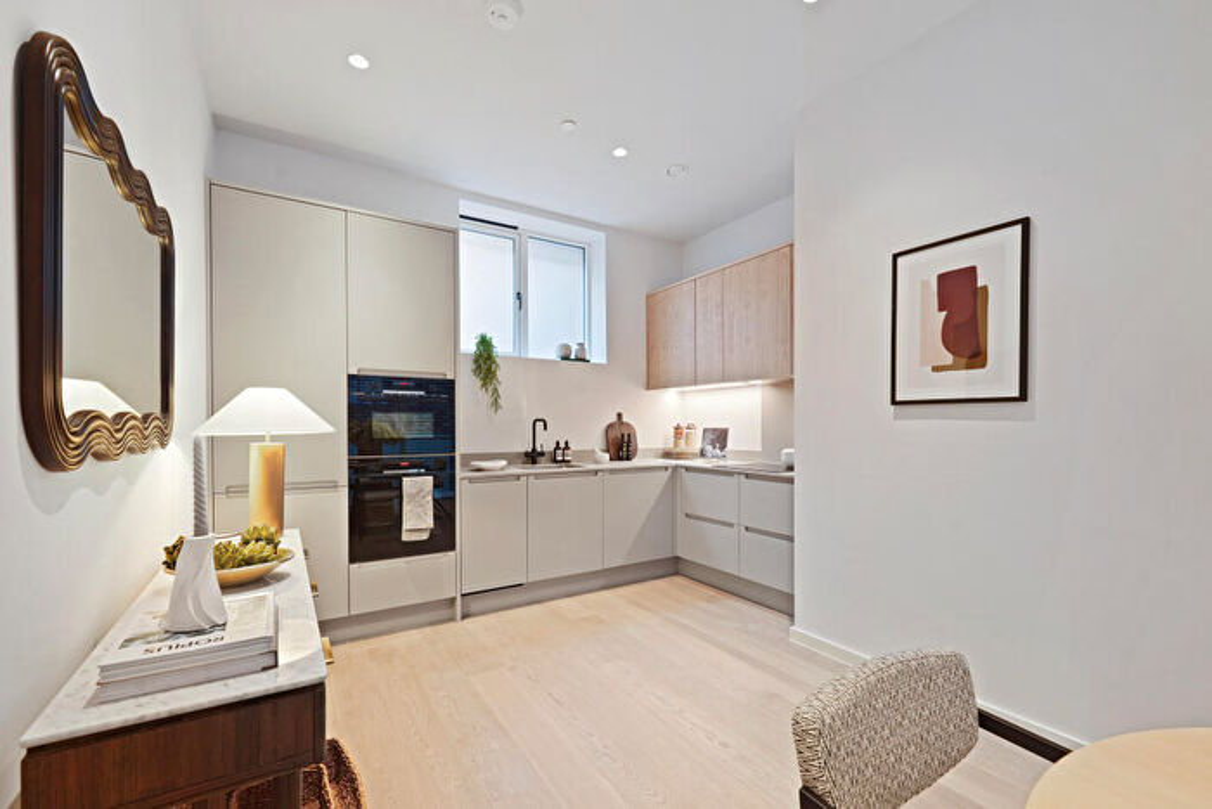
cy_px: 404
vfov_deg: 81.2
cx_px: 606
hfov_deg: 104.2
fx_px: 471
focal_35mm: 14
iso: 400
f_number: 8
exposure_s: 1/1.25
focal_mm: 14
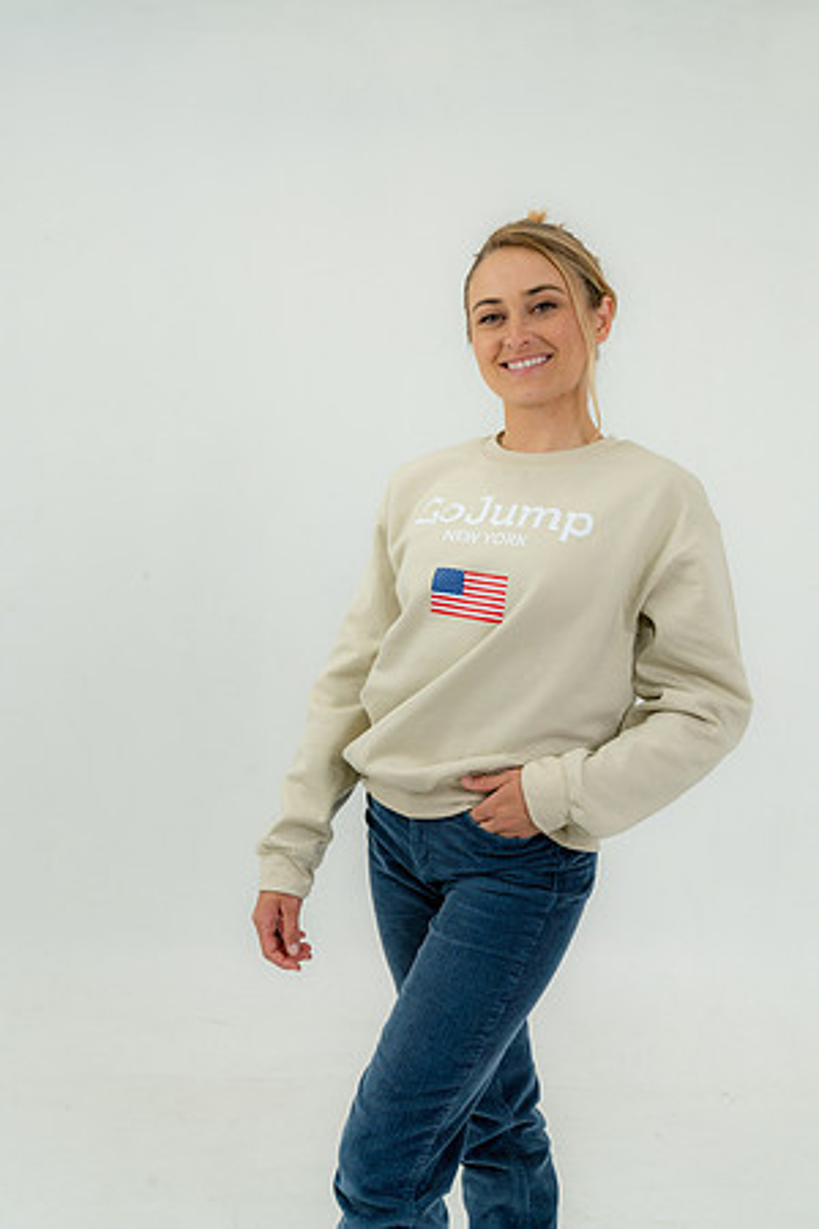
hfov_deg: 27.0
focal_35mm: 50
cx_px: 410
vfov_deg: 39.6
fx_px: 1706
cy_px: 614
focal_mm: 50
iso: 800
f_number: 8
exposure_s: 1/160
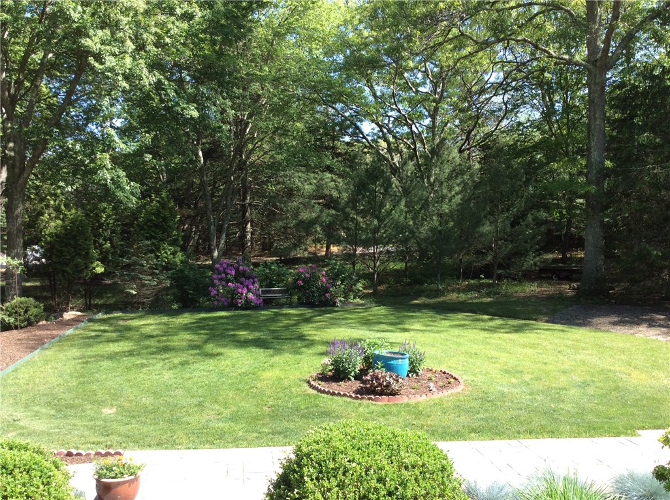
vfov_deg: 44.0
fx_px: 618
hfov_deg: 56.9
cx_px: 335
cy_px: 250
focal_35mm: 32
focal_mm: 3.3
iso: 32
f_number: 2.4
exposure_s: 1/301
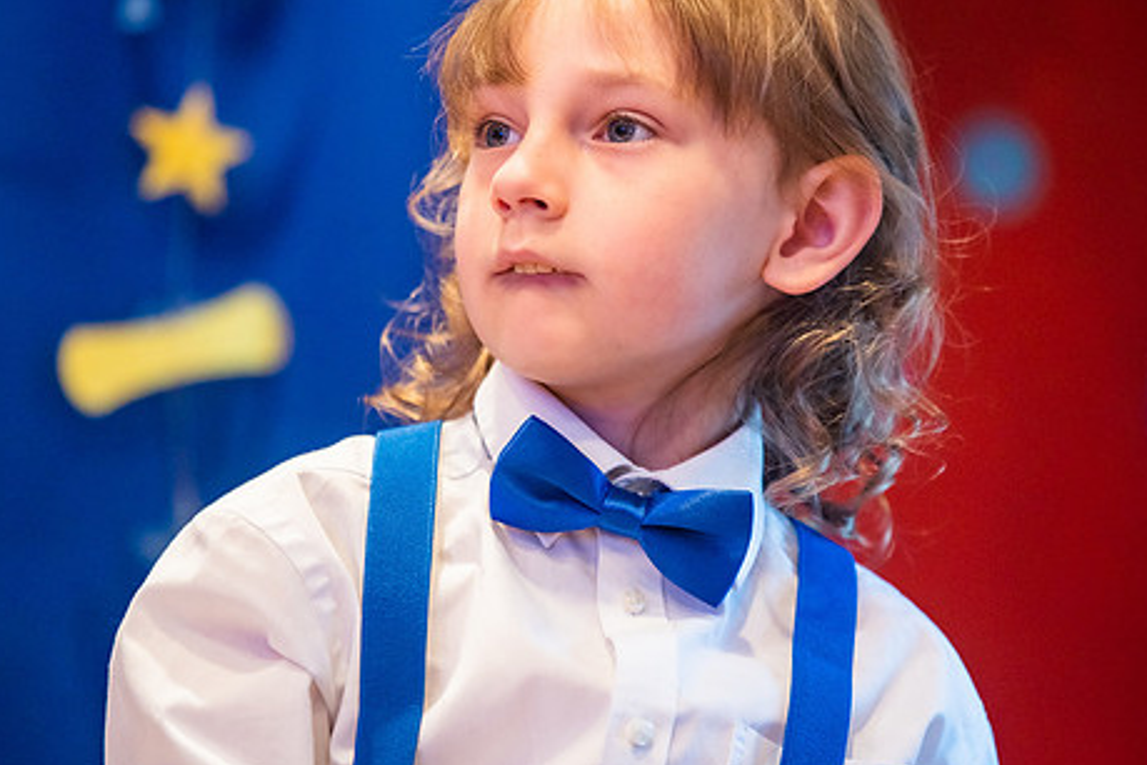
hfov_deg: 10.5
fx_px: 6244
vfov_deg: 7.0
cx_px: 570
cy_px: 321
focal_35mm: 196
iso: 1600
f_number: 2.8
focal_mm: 155
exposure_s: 1/125
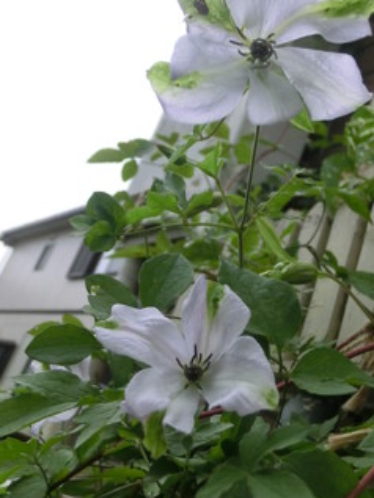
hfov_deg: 27.5
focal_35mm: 53
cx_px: 212
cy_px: 214
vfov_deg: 36.1
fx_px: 763
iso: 100
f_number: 4
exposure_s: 1/320
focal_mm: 7.38
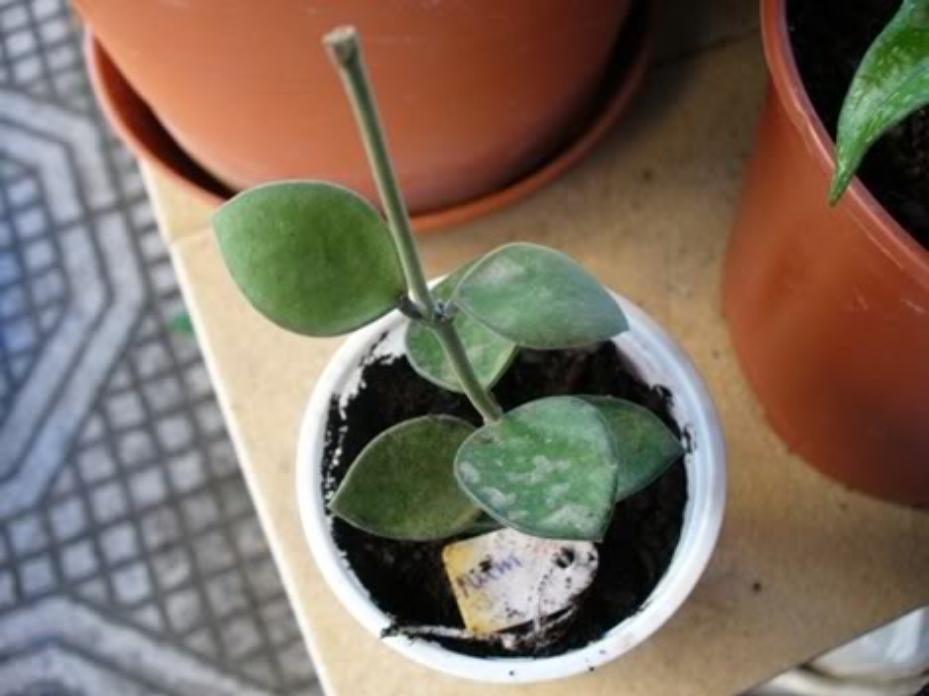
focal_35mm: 37
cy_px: 348
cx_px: 464
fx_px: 993
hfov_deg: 50.2
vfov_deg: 38.6
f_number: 2.8
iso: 200
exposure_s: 1/25
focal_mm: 6.1
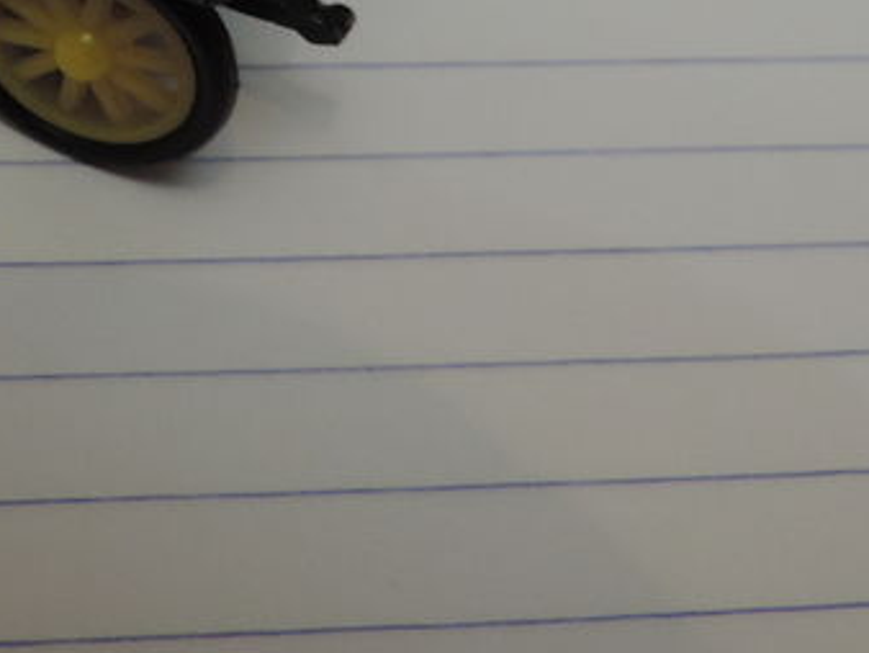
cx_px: -306
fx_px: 1784
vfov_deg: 19.0
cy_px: -231
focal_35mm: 71
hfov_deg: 23.6
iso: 400
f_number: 3
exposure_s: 1/20
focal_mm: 4.3
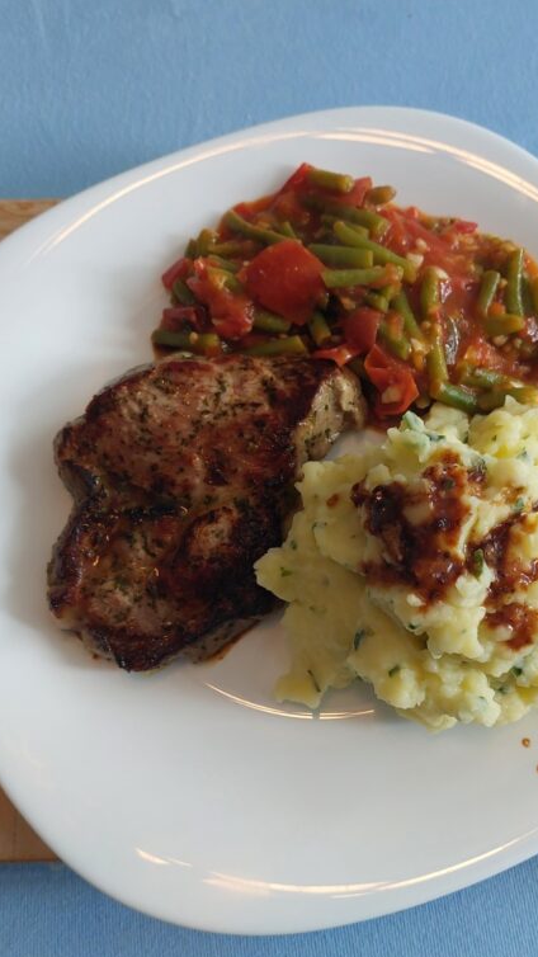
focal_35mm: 37
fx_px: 939
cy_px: 486
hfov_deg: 31.7
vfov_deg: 54.0
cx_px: 365
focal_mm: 5.23
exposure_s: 1/50
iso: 80
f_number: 1.8
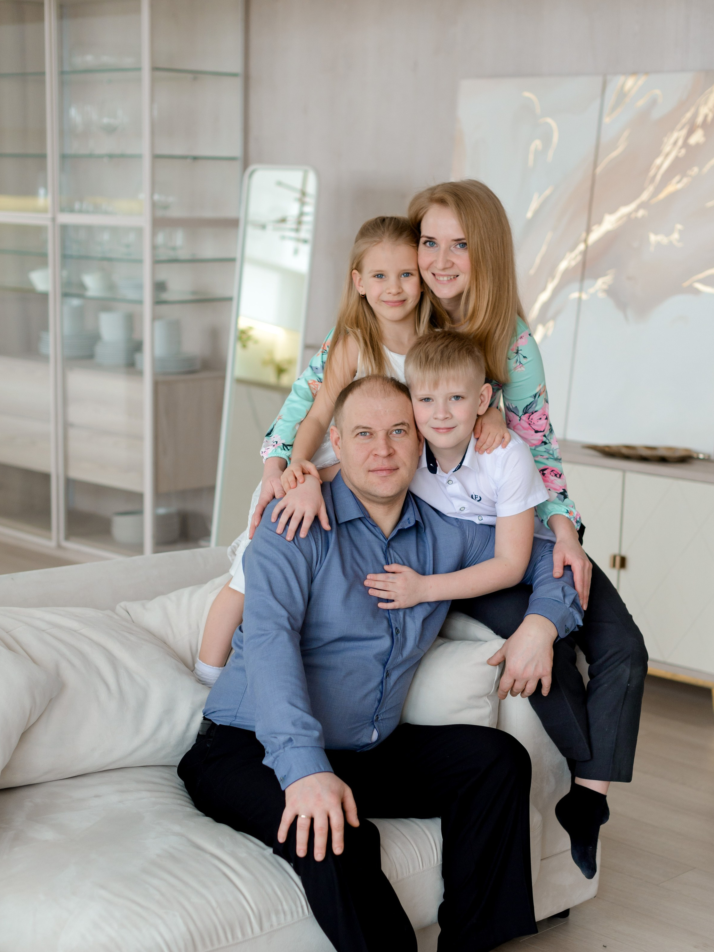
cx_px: 379
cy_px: 537
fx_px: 1705
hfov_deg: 23.6
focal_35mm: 62
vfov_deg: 31.2
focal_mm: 50
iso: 500
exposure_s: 1/200
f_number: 2.5
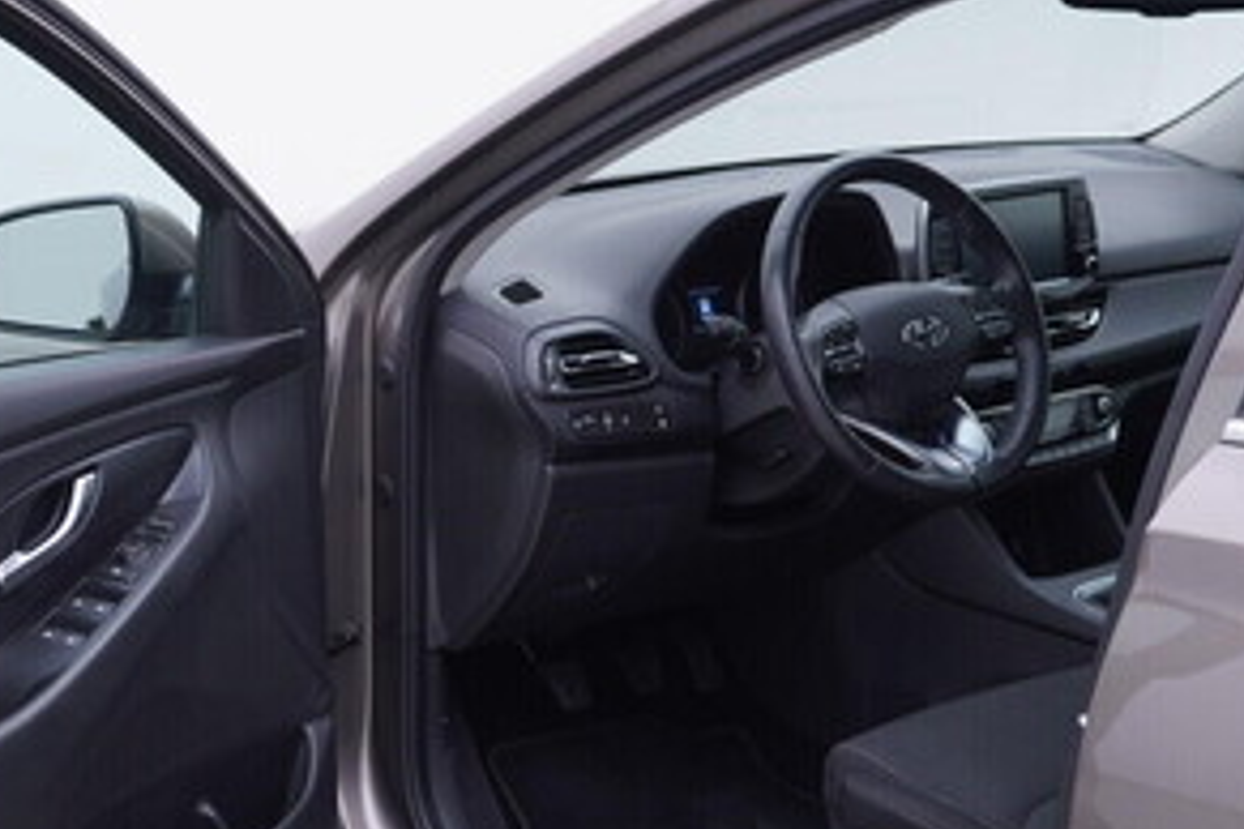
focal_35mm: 68
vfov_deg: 20.0
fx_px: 2350
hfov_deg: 29.3
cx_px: 359
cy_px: 506
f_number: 3.5
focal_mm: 24
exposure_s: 1/60
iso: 125
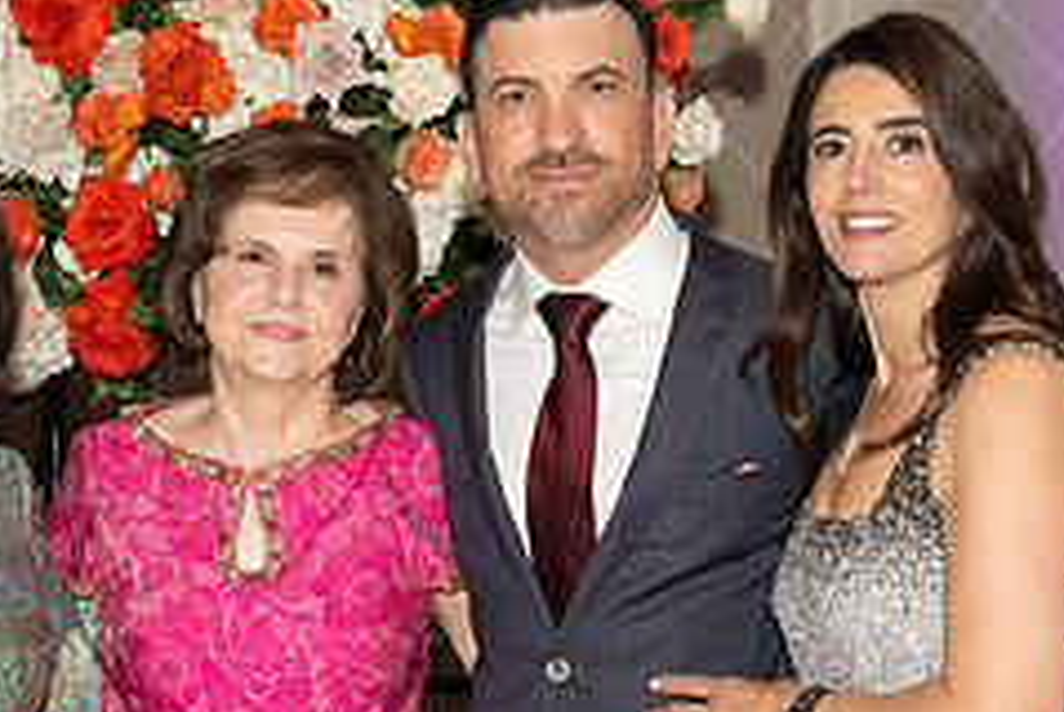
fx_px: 3373
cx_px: 467
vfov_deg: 12.0
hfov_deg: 17.9
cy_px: 563
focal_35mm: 114
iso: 800
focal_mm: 47
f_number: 5.6
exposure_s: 1/100
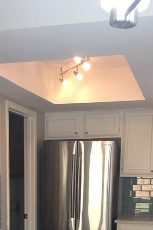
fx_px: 441
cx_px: 27
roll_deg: +0.1
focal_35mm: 69
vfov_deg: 27.4
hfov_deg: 19.5
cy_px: 238
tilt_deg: -6.8
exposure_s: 1/15
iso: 25
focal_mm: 4.15
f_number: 2.2
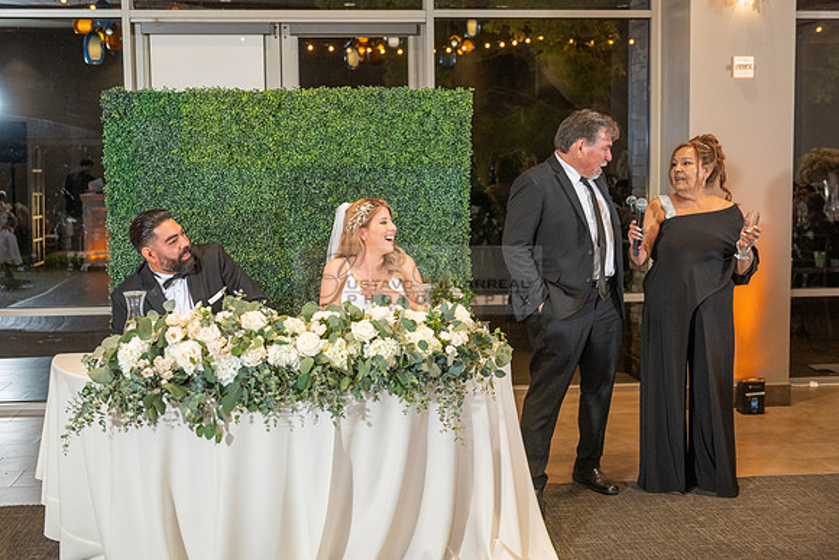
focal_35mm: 48
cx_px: 420
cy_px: 280
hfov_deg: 41.1
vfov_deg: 28.1
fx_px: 1119
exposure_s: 1/160
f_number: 3.5
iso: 800
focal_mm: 48
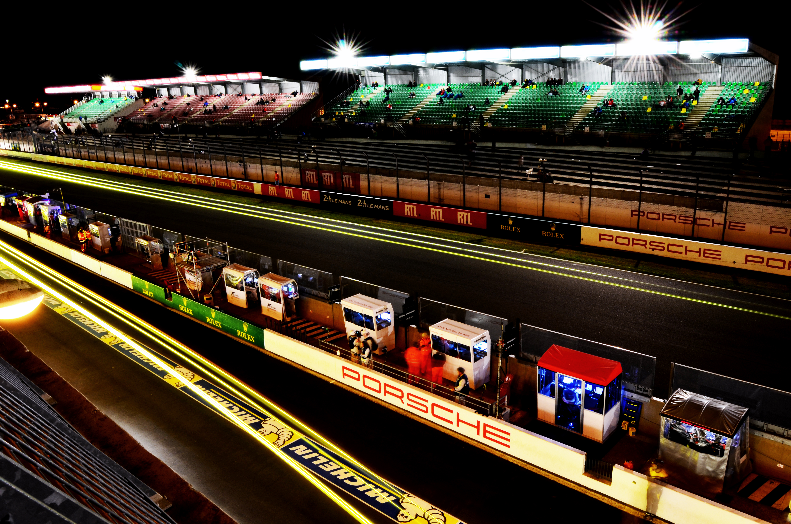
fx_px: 592
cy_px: 262
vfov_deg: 47.7
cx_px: 396
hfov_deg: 67.5
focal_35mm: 27
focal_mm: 18
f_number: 22
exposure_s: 8
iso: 200
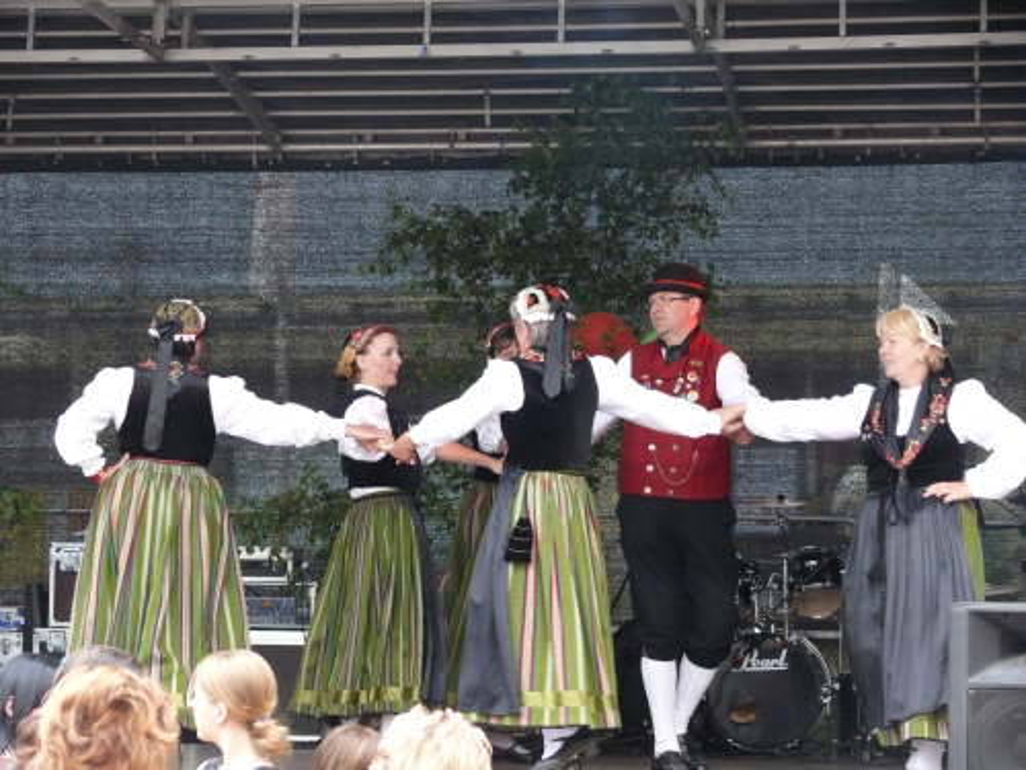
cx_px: 513
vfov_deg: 14.6
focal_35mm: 101
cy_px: 385
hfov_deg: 19.4
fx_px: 2994
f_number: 3.2
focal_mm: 21.3
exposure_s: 1/125
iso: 200
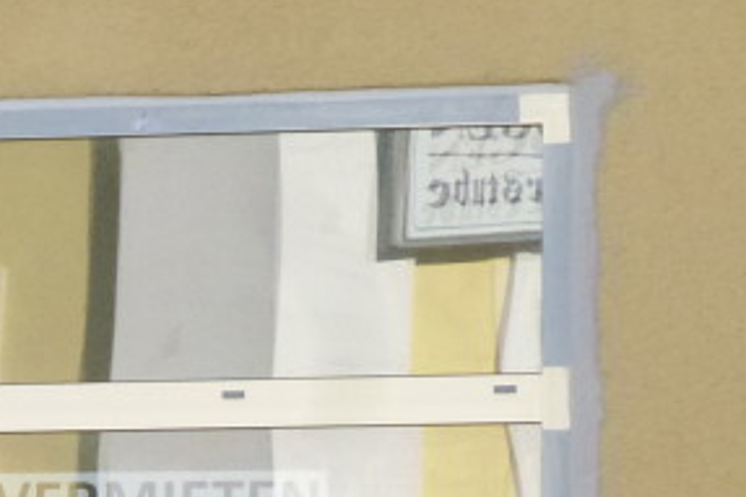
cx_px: -580
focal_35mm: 575
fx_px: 11908
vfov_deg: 2.4
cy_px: 859
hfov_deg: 3.6
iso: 400
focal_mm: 27.7
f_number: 5.3
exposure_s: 1/500
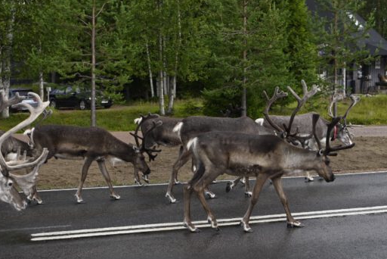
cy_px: 111
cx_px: 247
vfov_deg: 18.0
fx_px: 817
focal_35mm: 76
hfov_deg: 26.5
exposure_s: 1/1250
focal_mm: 38
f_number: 2.8
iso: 200
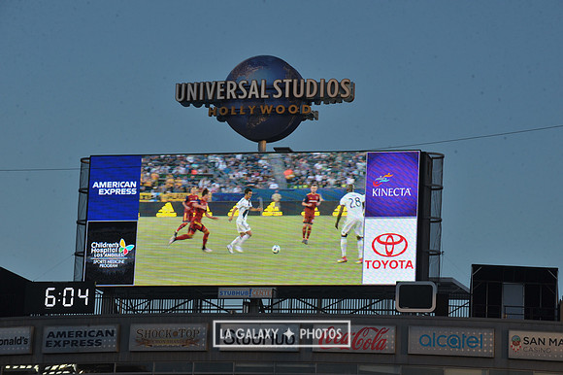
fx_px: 2735
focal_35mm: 175
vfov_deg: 7.8
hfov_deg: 11.8
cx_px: 282
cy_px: 188
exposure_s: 1/640
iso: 800
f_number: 13
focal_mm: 175
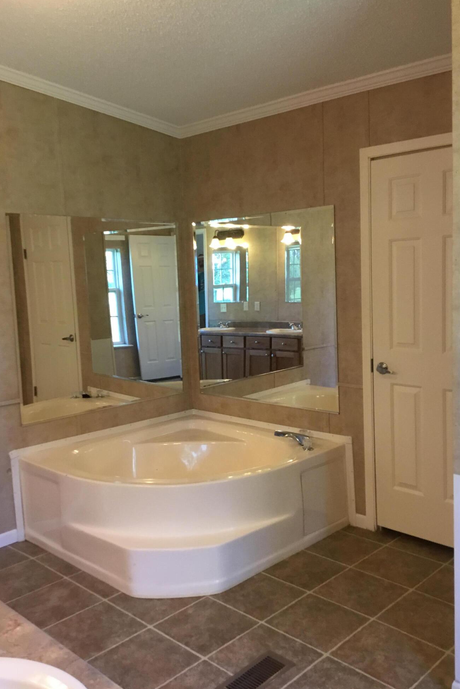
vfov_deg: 57.2
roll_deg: +3.6
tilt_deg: -5.5
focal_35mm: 33
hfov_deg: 39.9
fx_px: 632
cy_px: 338
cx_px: 254
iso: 100
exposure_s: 1/30
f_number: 2.4
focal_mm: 3.3
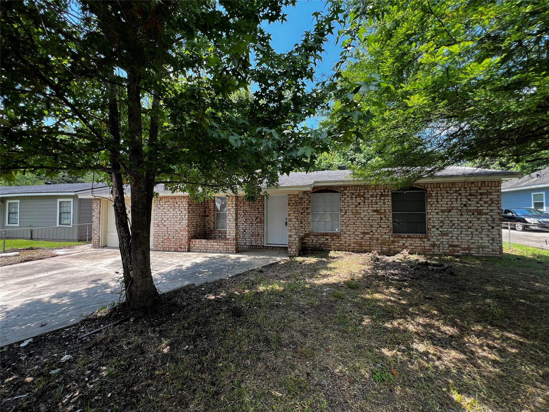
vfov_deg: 89.9
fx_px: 206
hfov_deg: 106.2
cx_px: 274
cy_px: 206
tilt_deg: +1.7
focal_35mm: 13
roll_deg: +0.1
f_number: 1.8
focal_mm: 1.57
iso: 32
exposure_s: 1/293
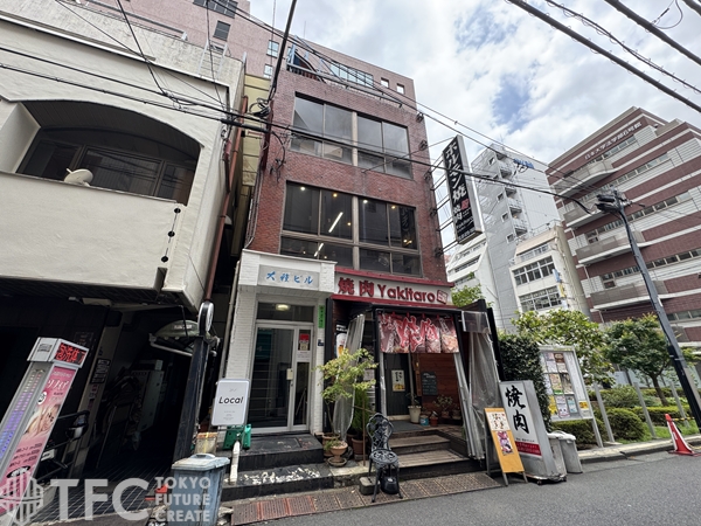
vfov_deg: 85.7
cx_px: 350
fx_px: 284
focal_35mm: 14
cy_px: 263
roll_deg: +0.0
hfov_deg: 102.1
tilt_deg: +21.6
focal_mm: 2.22
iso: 40
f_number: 2.2
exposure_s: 1/332
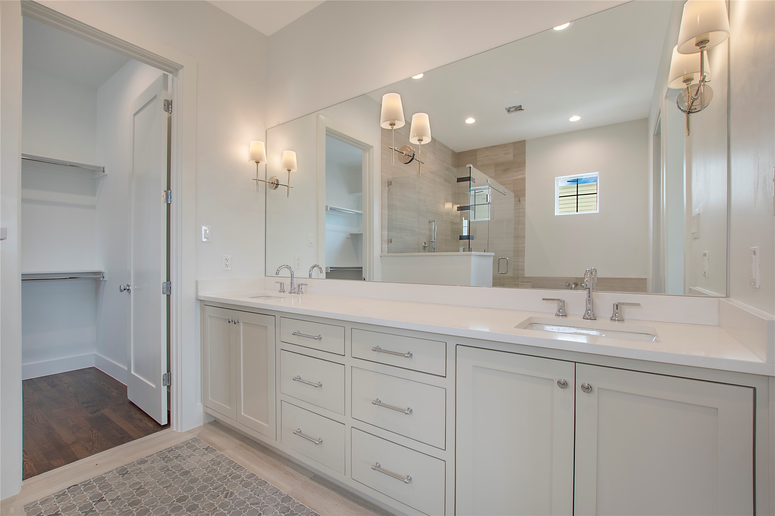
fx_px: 323
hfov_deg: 100.4
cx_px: 388
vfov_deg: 77.3
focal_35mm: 15
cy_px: 258
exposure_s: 1/80
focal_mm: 10
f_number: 5.6
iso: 100
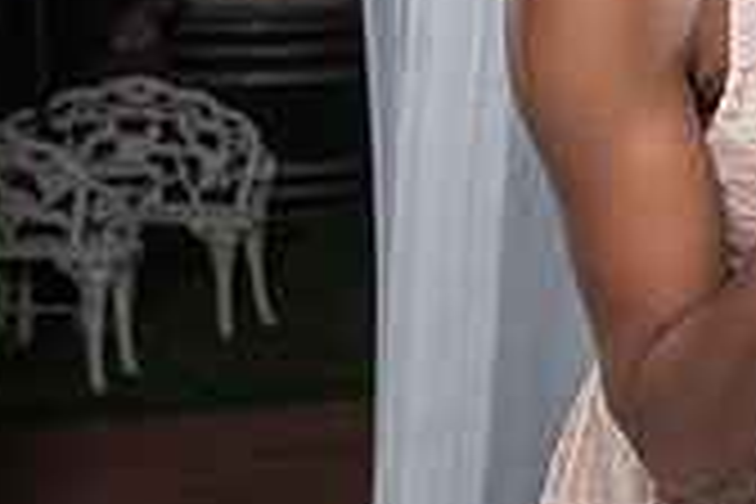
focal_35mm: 203
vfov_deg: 6.7
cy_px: -205
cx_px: 1426
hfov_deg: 9.6
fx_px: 4263
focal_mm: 50
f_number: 5.6
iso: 1000
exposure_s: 1/200
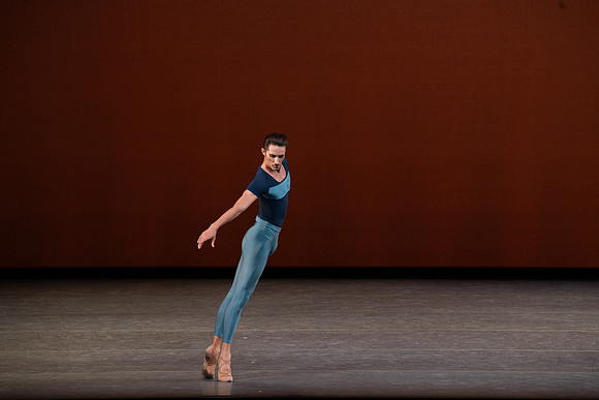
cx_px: 300
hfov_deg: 7.2
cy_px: 200
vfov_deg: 4.8
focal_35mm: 285
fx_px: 4743
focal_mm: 285
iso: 5000
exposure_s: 1/400
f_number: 9
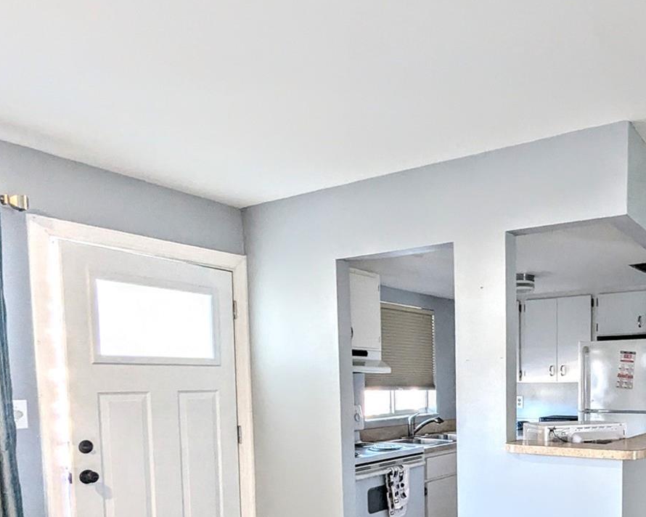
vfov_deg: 48.3
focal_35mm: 28
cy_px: 421
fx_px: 535
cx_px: 504
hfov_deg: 58.1
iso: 280
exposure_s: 1/120
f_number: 2.2
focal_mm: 2.35
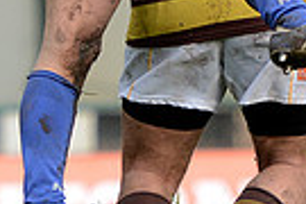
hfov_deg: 2.3
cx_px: 220
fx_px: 7692
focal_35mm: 905
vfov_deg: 1.5
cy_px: -210
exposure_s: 1/1000
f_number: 4
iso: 500
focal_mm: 210
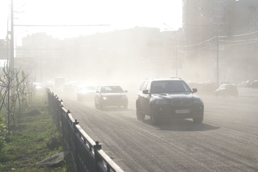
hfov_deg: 27.0
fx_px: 537
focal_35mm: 75
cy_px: 86
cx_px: 129
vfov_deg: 18.2
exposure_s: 1/1000
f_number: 5.6
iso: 200
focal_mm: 50
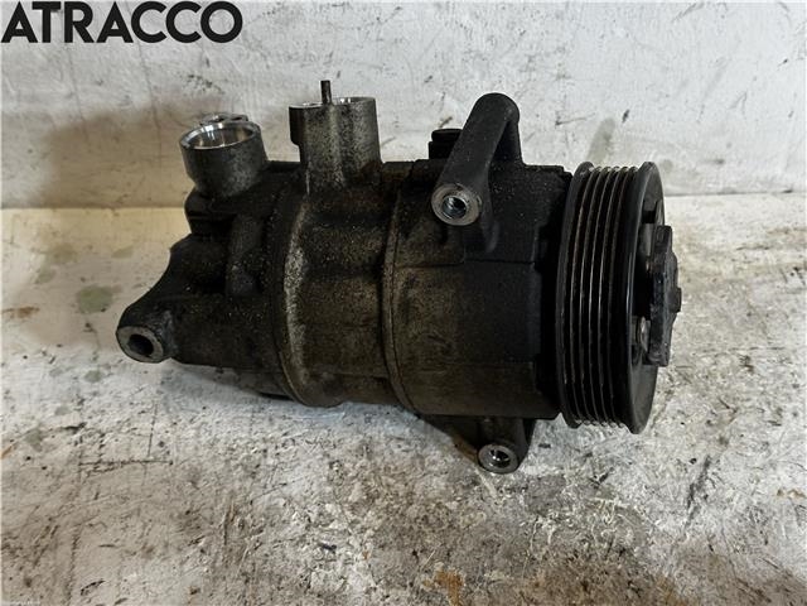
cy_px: 303
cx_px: 404
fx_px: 1119
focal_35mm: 48
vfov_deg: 30.3
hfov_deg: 39.7
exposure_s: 1/100
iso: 100
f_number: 1.78
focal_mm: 6.86
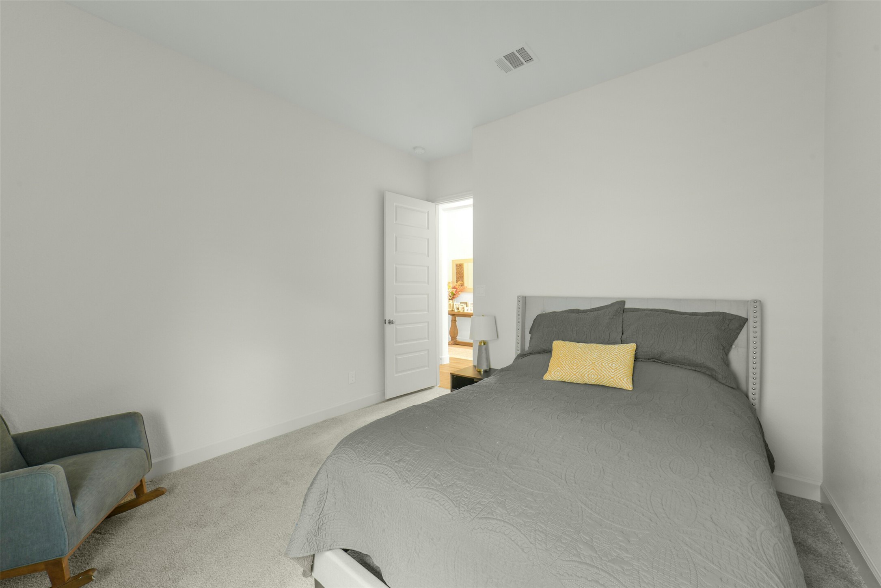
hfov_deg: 104.2
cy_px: 294
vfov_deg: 81.2
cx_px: 440
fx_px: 343
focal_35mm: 14
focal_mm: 14
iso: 500
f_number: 11
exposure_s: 1/1.67
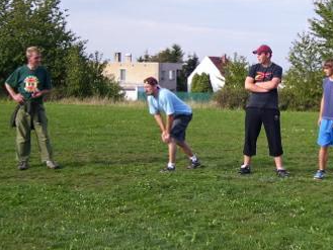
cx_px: 257
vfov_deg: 20.4
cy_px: 104
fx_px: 693
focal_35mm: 72
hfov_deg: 26.6
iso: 80
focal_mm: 6
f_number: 2.7
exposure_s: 1/750
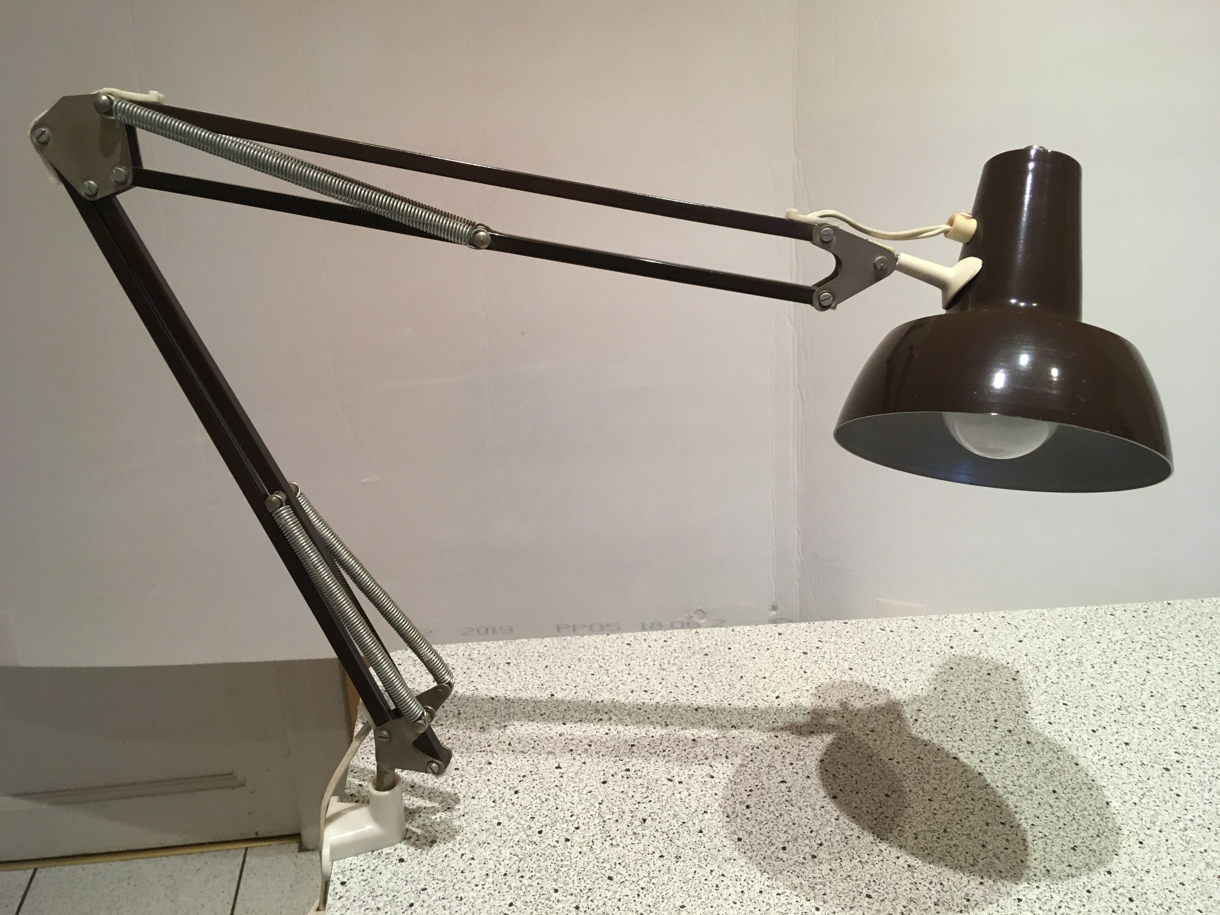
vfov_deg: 48.2
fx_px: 1022
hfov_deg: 61.7
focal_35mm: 29
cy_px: 458
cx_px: 610
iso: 125
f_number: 2.2
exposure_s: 1/33
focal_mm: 4.15
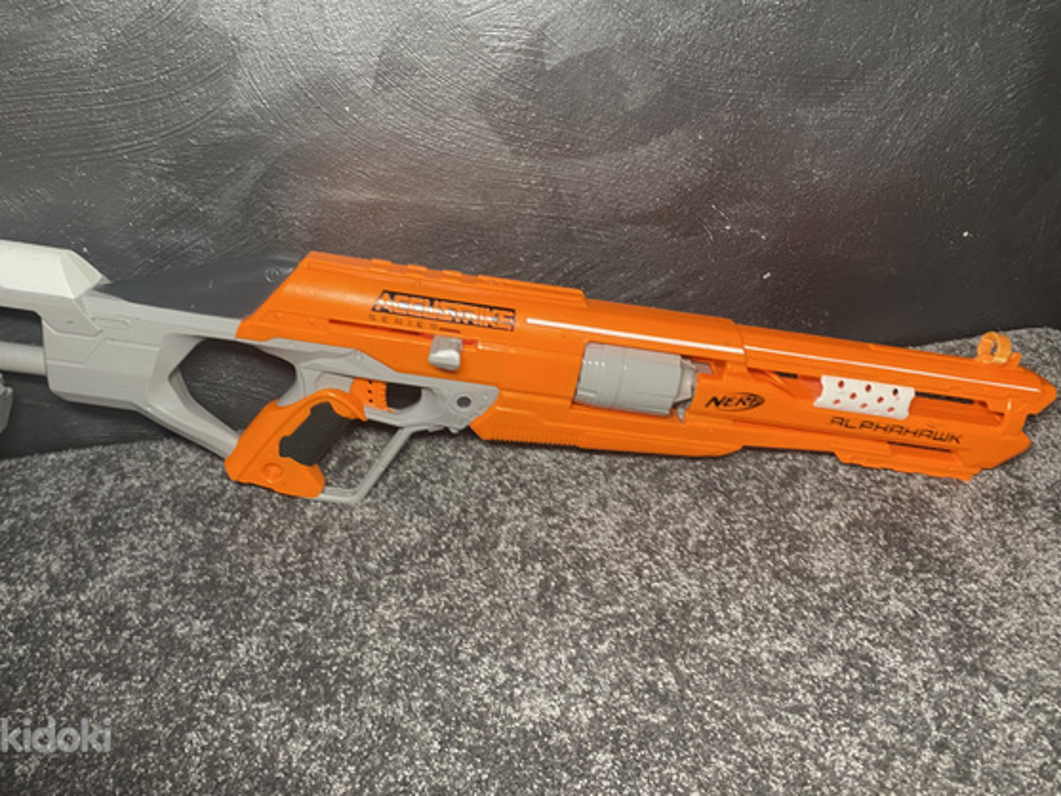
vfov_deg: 49.7
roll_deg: +5.8
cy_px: 373
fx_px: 858
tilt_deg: -39.2
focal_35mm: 28
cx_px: 493
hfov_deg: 63.4
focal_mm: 4.25
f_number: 1.8
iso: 250
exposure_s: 1/50
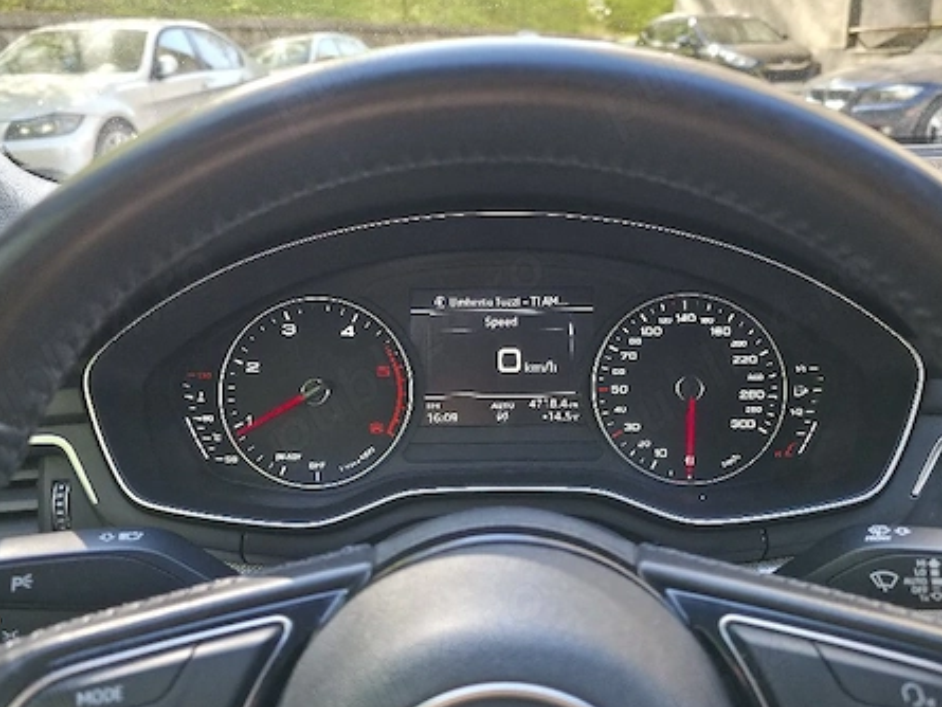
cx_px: 491
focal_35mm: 31
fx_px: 844
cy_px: 364
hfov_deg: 58.3
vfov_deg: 45.5
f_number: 1.7
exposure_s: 1/182
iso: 200
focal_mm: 6.3
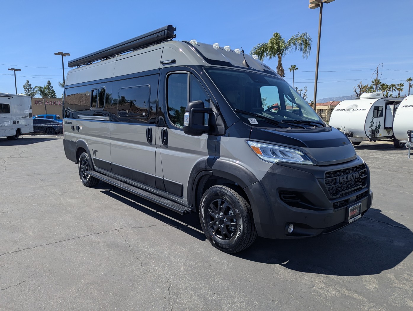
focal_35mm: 24
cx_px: 206
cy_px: 156
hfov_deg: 71.5
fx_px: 287
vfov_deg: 56.9
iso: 45
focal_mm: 6.81
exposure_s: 1/2632
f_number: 1.85
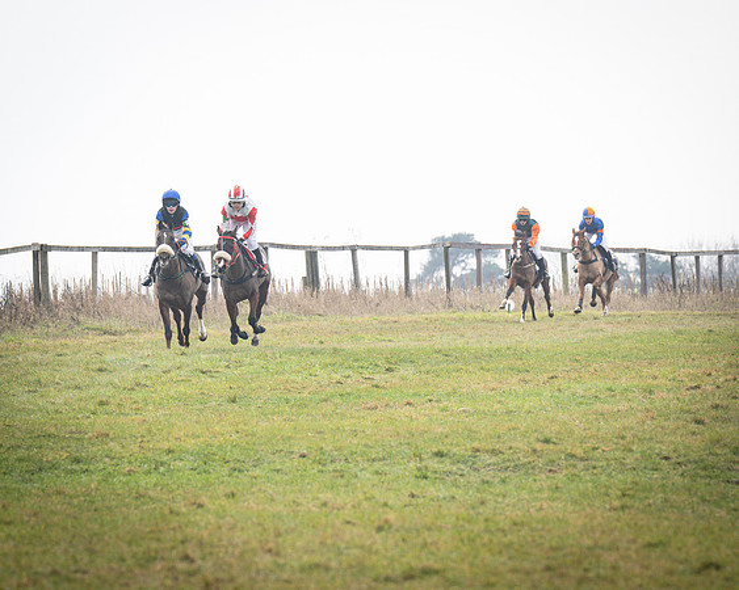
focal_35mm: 394
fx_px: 8617
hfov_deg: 4.9
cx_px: 222
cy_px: 344
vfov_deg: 3.9
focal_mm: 200
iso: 400
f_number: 5
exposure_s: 1/1000
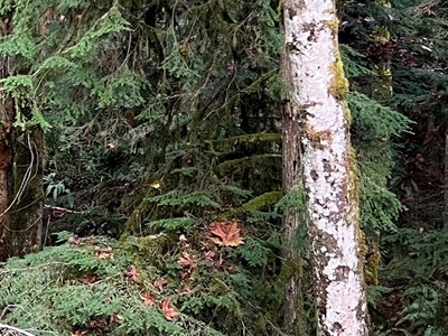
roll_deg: +0.0
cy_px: 43
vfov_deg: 14.1
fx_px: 1346
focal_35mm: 104
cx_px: -206
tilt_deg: -2.4
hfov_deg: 17.2
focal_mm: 5.7
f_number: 1.5
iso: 125
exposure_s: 1/99
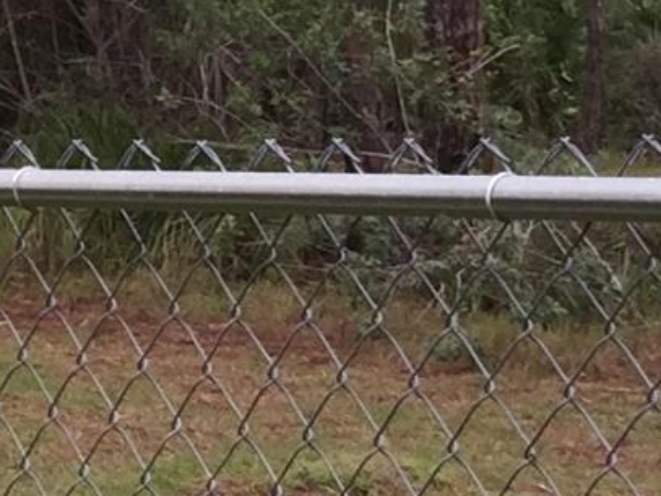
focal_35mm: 214
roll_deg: -1.5
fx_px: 4085
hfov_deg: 8.6
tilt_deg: +0.1
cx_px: -801
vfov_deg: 6.9
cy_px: -47
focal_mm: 4.15
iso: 32
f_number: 2.2
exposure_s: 1/124
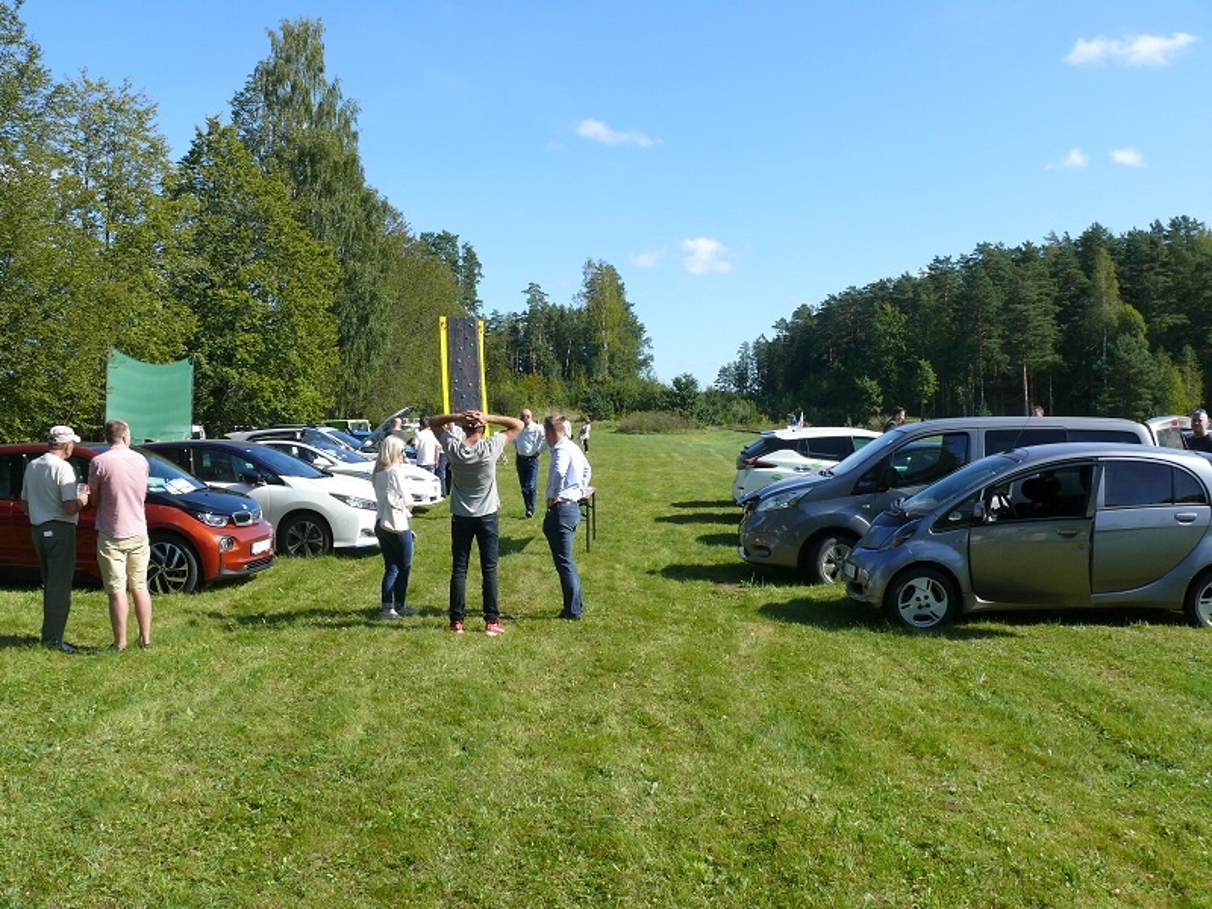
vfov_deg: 40.7
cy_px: 454
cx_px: 606
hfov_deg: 52.6
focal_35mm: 35
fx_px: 1225
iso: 100
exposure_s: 1/320
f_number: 5.6
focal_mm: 7.4
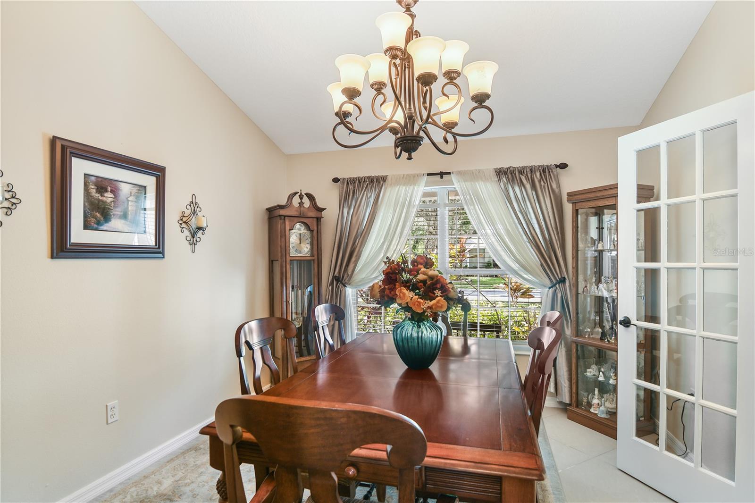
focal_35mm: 18
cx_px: 378
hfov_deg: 90.0
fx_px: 377
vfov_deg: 67.4
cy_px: 252
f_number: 6.3
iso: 250
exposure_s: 1/40
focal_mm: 12
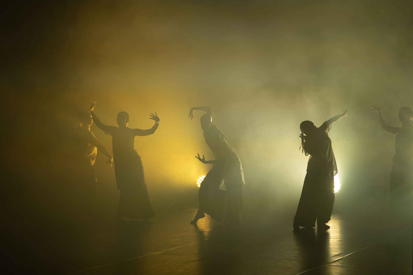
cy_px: 159
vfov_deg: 13.1
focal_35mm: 105
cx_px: 209
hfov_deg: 19.5
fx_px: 1202
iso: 5000
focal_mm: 90
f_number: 2.8
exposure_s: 1/640
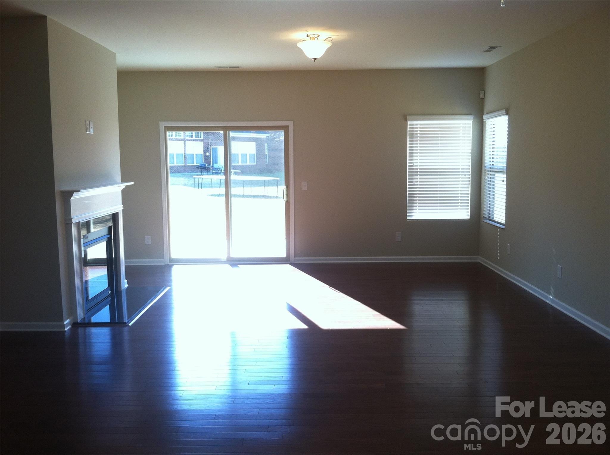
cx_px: 305
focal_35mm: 35
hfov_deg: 52.7
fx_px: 616
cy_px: 228
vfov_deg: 40.6
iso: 100
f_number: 2.8
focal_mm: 3.85
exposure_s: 1/60
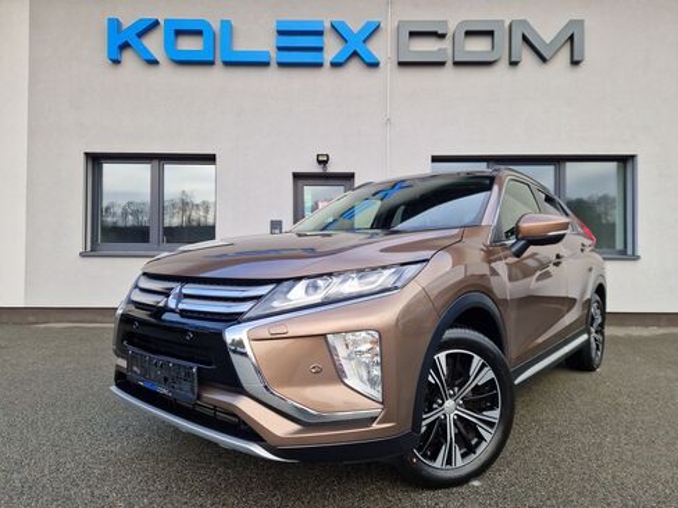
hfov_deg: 73.9
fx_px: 450
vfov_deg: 58.9
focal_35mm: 23
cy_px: 254
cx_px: 339
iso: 50
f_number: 1.8
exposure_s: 1/2247
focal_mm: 5.4
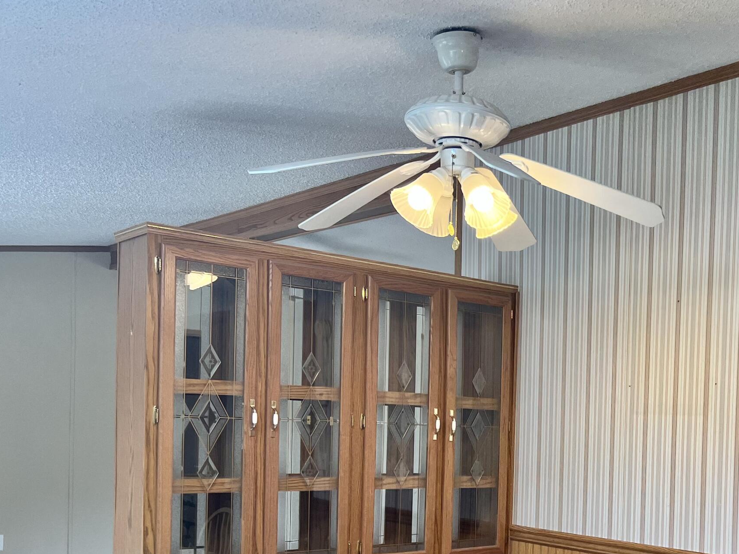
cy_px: 453
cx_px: 582
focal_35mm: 46
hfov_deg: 39.7
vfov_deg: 30.6
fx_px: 982
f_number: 1.5
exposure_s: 1/120
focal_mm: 5.7
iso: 64
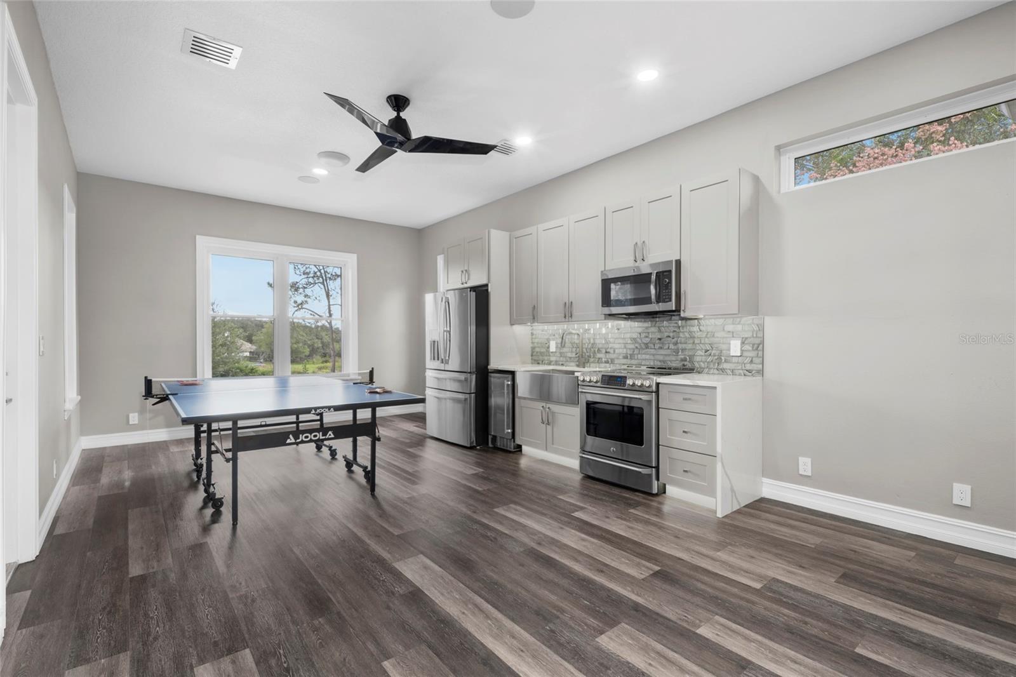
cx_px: 508
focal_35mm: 15
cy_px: 338
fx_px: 423
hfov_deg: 100.4
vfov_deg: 77.3
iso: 100
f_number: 7.1
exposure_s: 1.6
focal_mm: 10
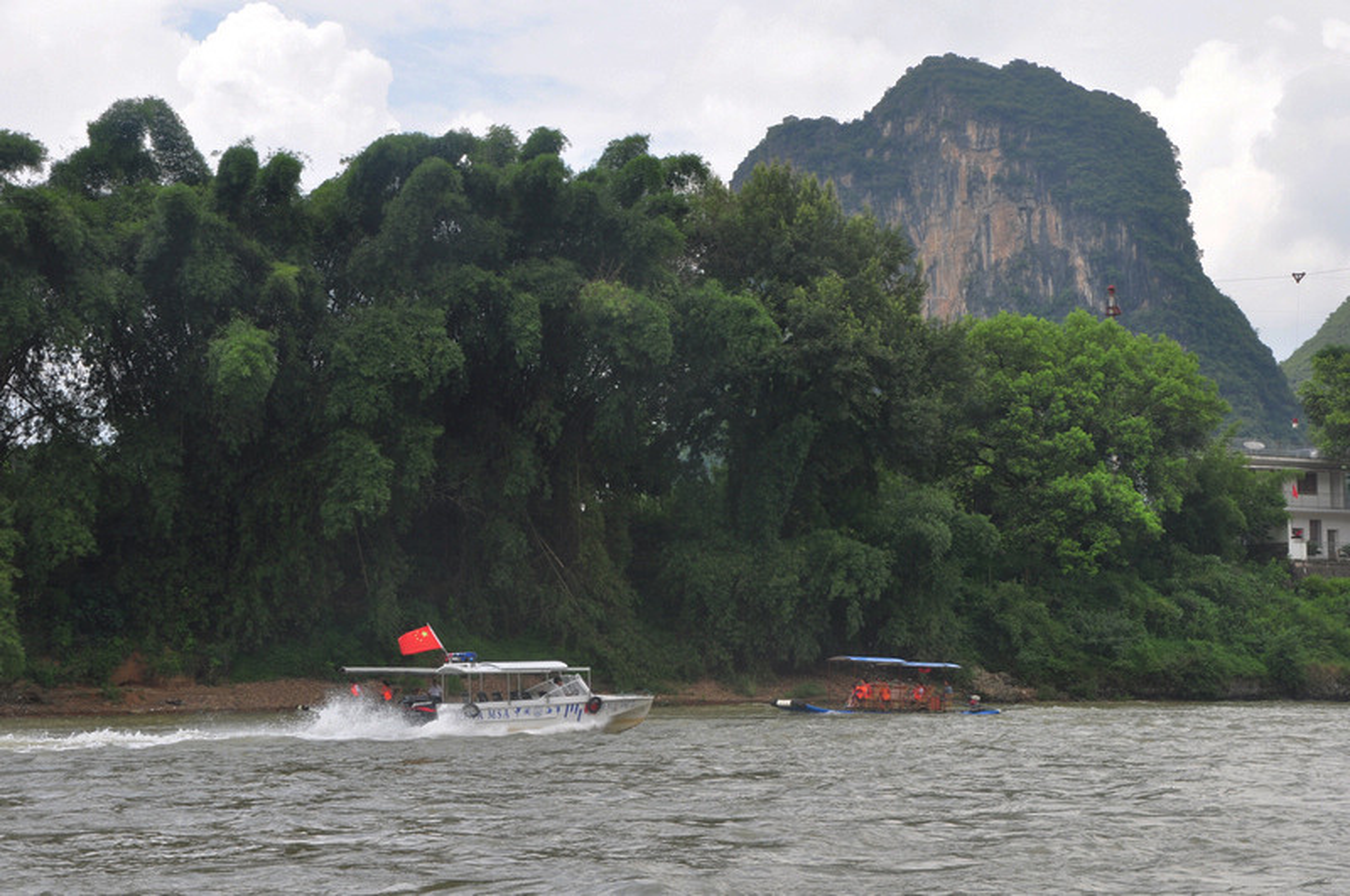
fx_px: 2471
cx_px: 675
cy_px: 448
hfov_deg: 30.6
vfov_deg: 20.6
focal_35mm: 66
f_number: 10
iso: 220
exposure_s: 1/250
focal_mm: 44
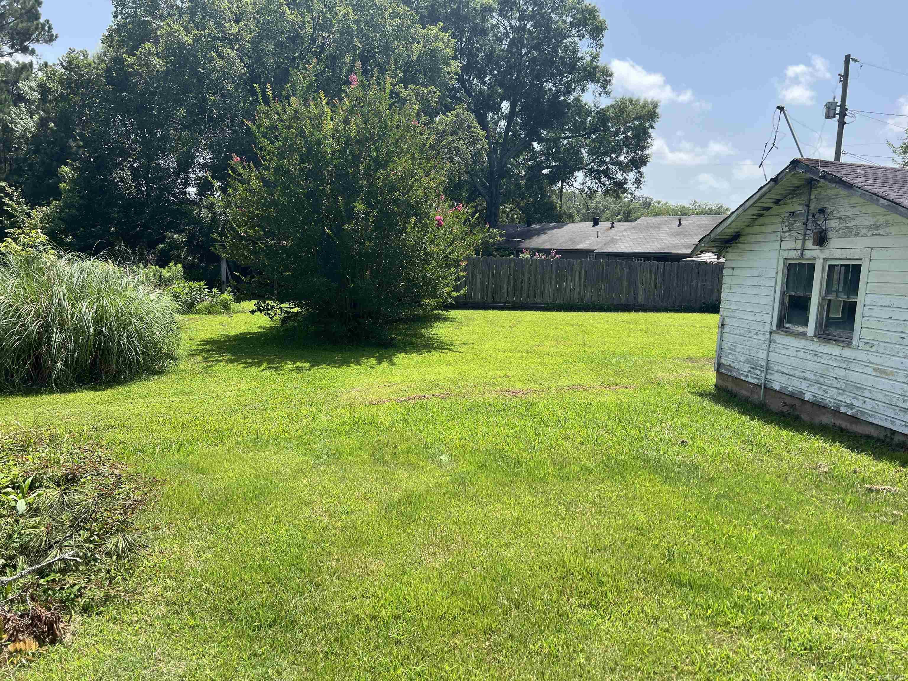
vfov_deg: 53.1
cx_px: 454
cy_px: 340
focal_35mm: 26
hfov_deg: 67.3
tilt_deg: -6.8
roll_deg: -2.1
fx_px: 682
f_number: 1.5
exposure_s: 1/2404
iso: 50
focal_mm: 5.7
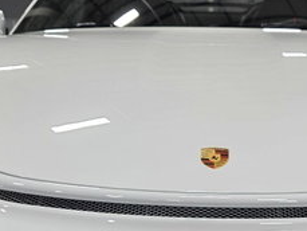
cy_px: 242
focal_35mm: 77
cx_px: 206
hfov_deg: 25.2
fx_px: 683
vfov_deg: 18.6
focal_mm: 6.3
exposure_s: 1/120
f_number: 1.7
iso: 200
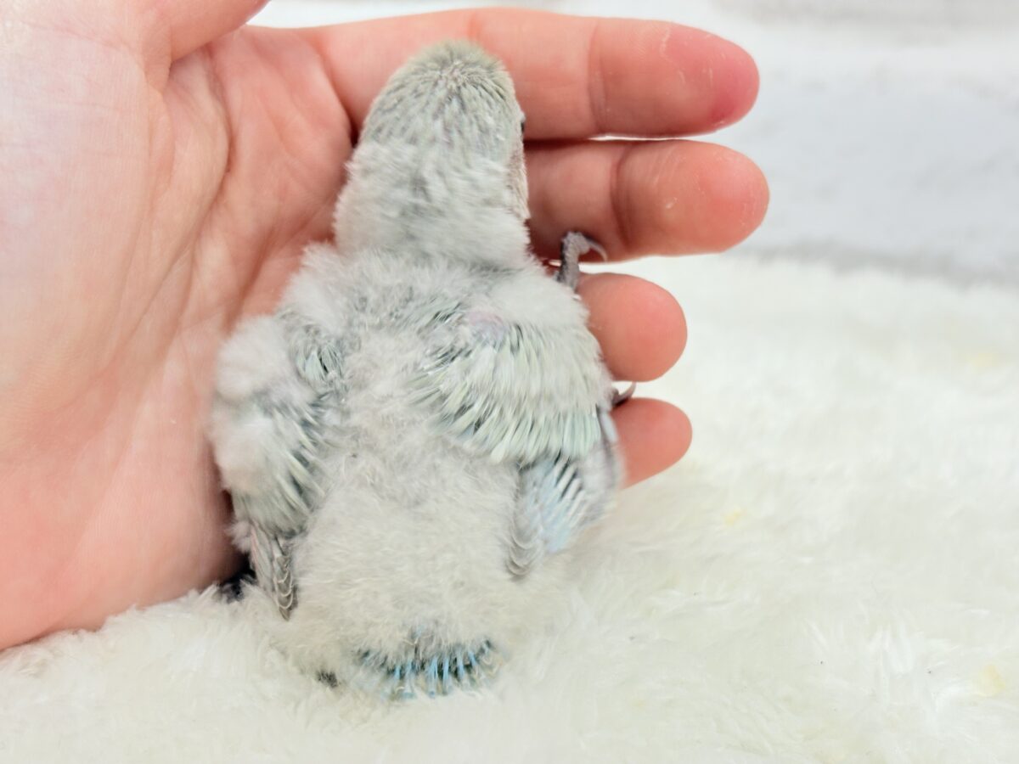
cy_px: 382
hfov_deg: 36.8
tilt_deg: -18.6
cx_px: 510
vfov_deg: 28.0
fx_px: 1531
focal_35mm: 52
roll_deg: -3.1
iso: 40
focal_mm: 5.96
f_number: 1.6
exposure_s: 1/50
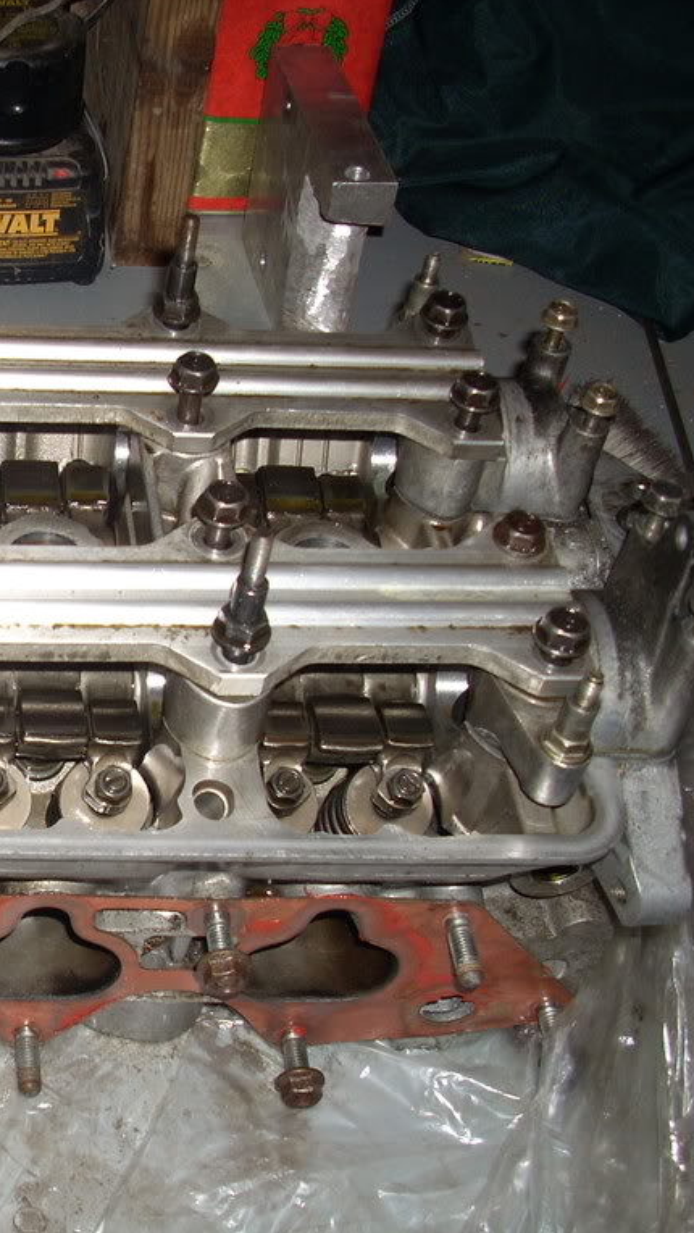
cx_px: -81
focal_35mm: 54
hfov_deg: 21.1
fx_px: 1766
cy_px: 615
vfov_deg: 38.5
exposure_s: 1/60
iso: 64
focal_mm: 6.2
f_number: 2.8
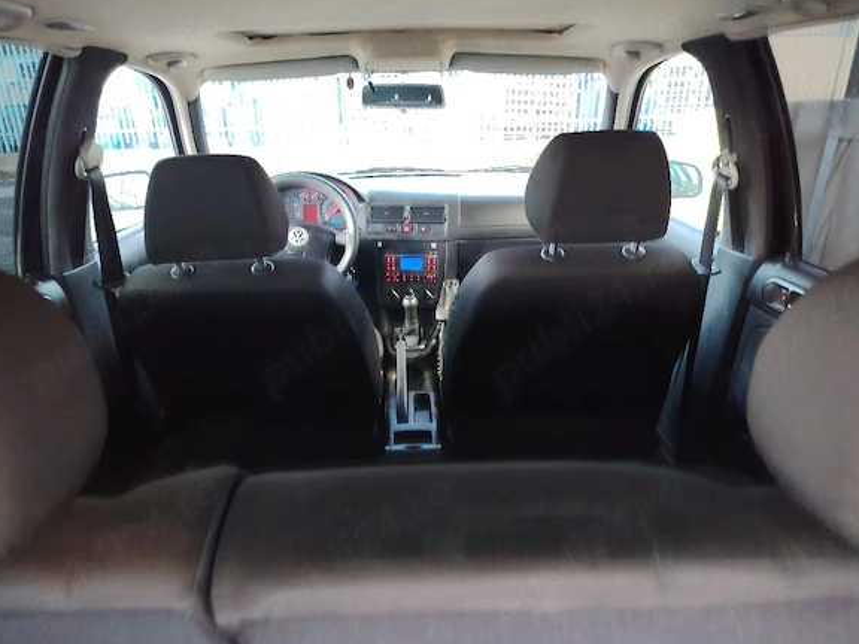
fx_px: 620
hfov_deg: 69.4
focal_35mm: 25
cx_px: 415
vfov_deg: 54.9
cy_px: 325
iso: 6464
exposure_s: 1/16.7
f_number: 1.75
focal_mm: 5.25
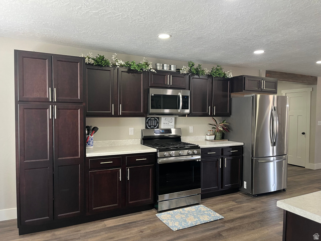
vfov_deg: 53.1
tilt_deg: -2.1
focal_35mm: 26
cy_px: 120
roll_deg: -0.2
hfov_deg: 67.3
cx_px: 160
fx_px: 241
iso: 100
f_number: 1.6
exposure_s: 1/60
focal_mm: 5.1
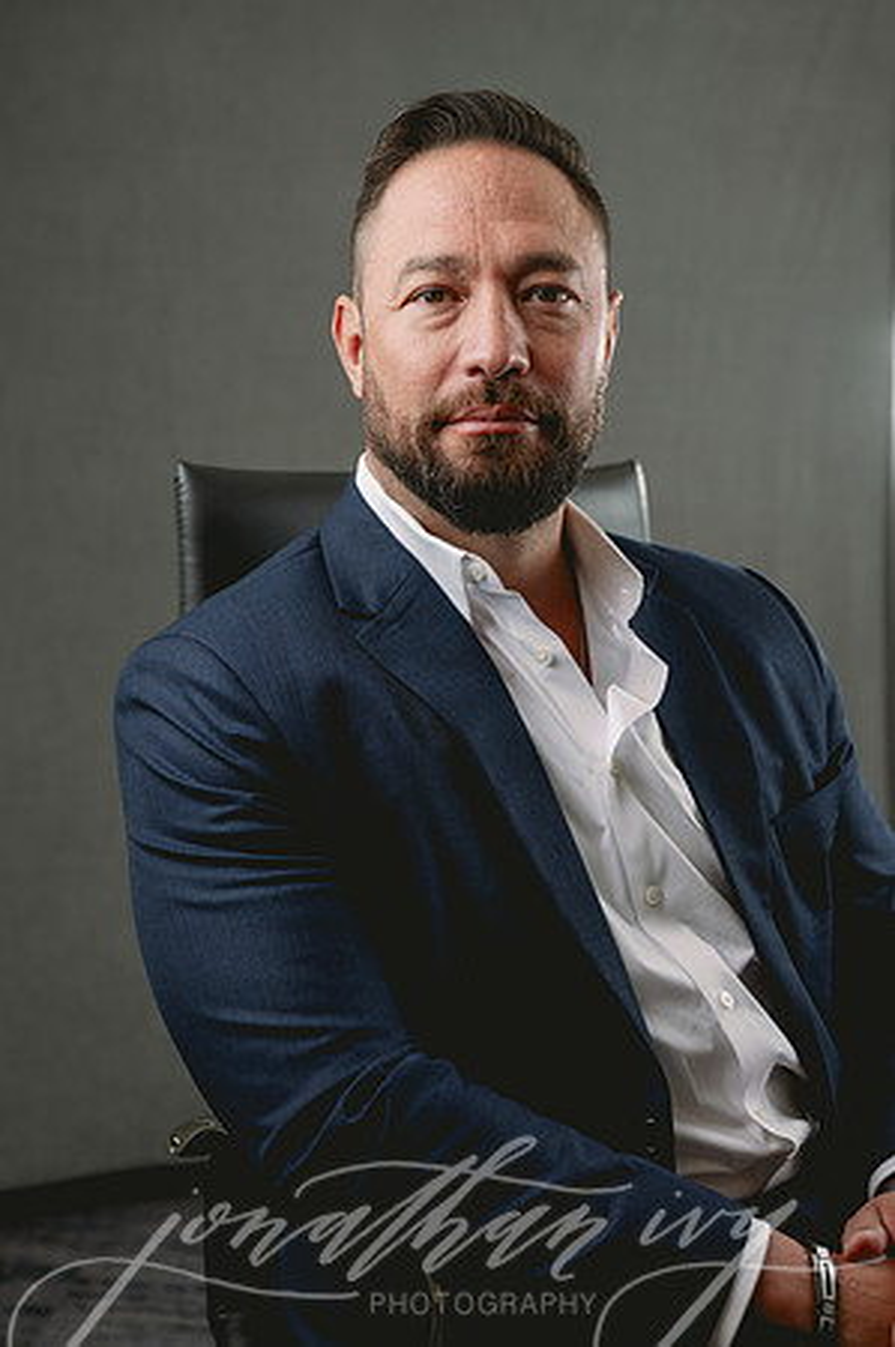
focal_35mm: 50
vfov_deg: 39.6
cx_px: 448
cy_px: 674
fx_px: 1869
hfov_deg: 26.9
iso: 50
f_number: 3.5
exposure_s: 1/200
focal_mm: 50
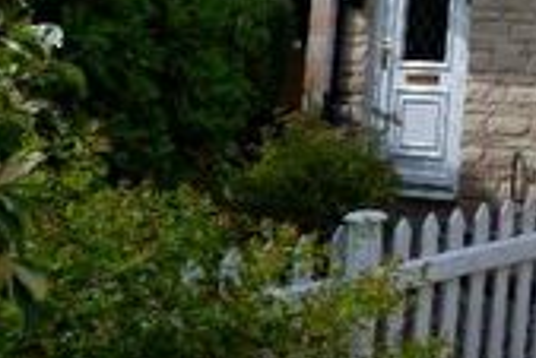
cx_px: 1005
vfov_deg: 13.5
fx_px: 1416
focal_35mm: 95
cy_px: -198
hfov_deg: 17.0
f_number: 14
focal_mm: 15
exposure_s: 1/150
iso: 200
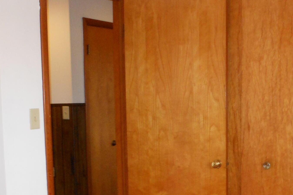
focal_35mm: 65
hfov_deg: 30.9
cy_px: 163
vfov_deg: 20.6
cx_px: 177
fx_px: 529
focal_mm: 5
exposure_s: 1/25
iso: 250
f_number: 3.7
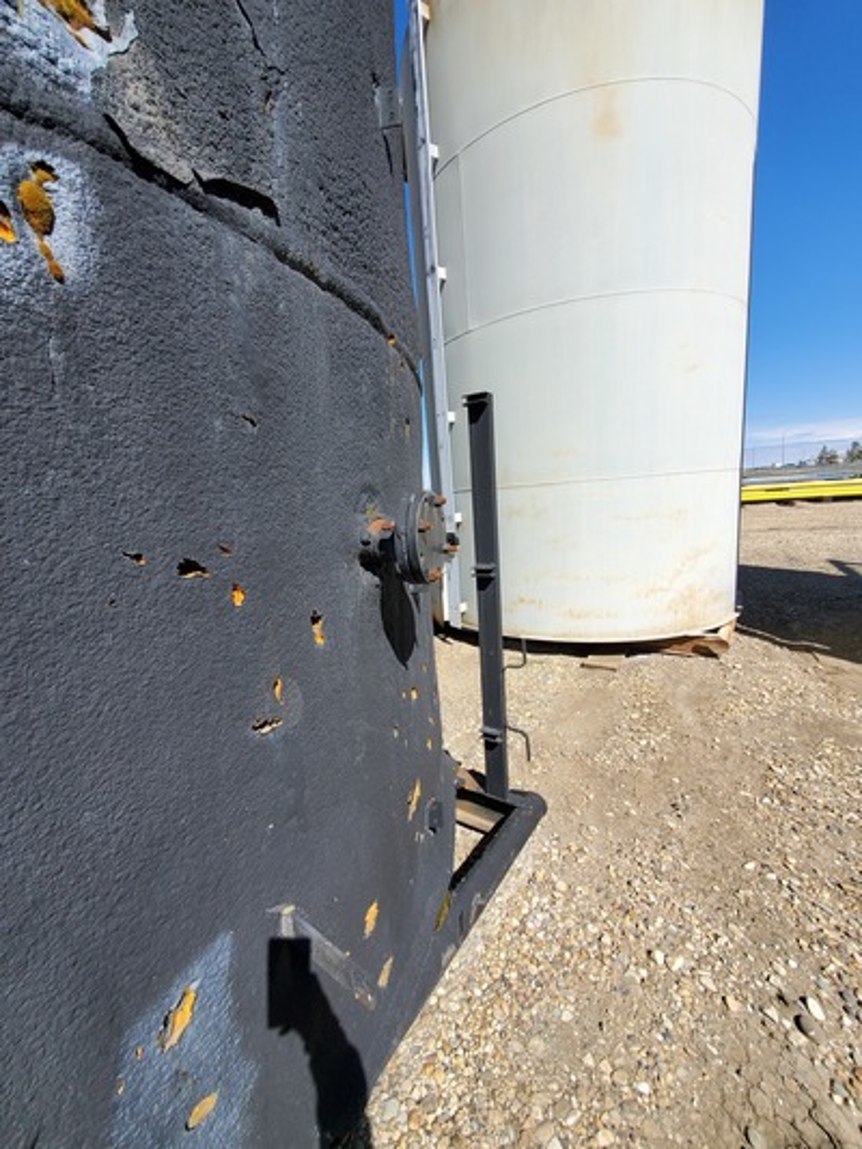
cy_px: 574
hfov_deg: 89.9
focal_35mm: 13
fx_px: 431
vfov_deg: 106.2
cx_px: 431
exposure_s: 1/785
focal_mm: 1.8
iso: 50
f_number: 2.2
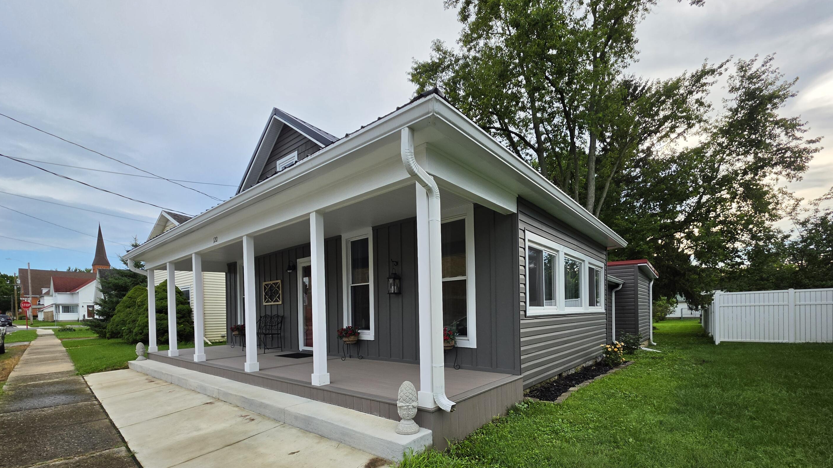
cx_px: 410
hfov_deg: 103.0
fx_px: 331
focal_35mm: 15
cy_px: 319
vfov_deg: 68.2
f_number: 1.9
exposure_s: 1/1117
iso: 32
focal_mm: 2.2
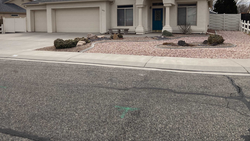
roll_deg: +1.6
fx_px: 219
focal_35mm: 33
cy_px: 41
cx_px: 115
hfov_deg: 59.4
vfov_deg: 35.1
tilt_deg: -3.1
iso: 20
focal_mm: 3.99
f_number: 1.8
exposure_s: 1/2825
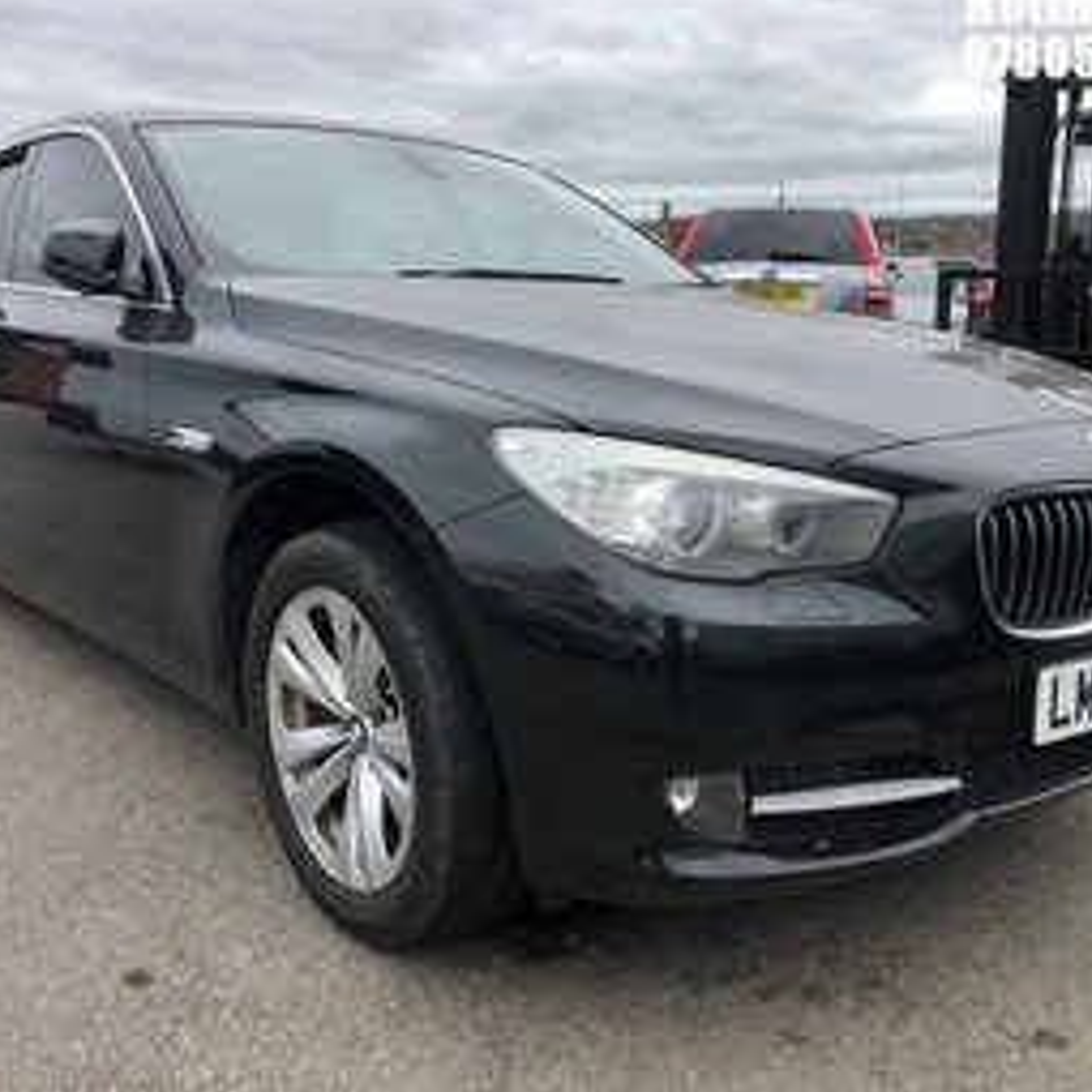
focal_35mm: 34
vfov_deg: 48.4
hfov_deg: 48.4
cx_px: 522
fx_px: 1213
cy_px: 535
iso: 20
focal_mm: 4
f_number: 1.8
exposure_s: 1/392
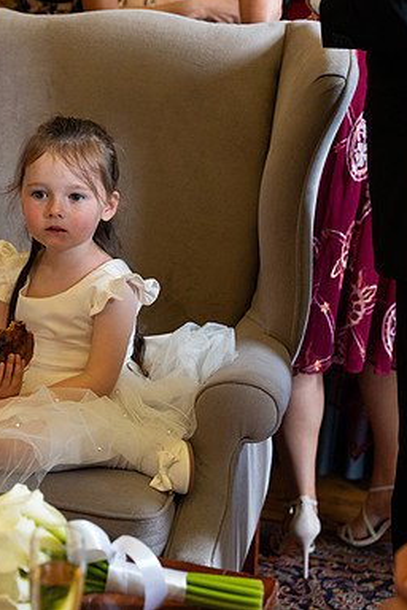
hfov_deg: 17.5
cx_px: 70
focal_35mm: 77
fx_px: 1306
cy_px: 304
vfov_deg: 26.3
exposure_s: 1/160
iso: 3200
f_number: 2.8
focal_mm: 51
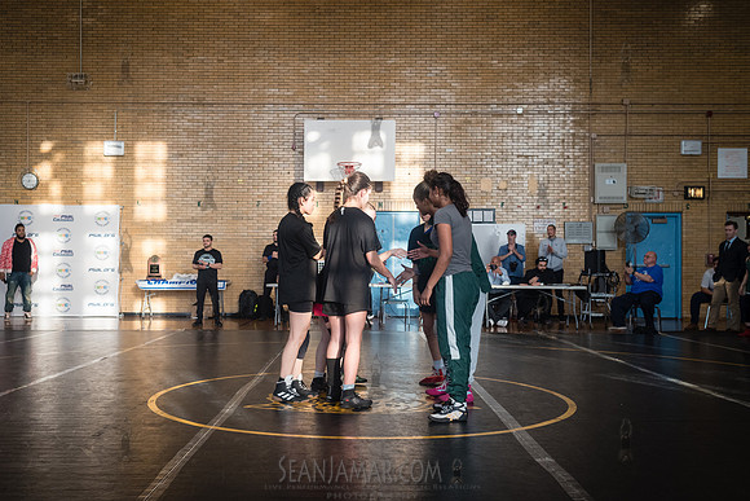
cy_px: 260
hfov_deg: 50.5
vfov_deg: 34.9
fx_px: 795
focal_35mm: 38
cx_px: 344
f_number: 5
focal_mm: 35
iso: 1600
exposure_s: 1/320
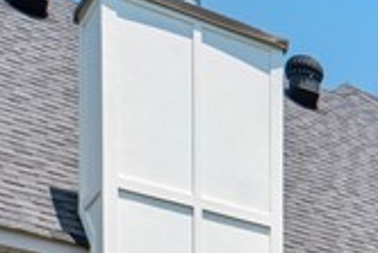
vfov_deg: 9.6
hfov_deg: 15.4
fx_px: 1166
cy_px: 758
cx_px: 710
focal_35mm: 111
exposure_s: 1/400
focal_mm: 17
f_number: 9
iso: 100
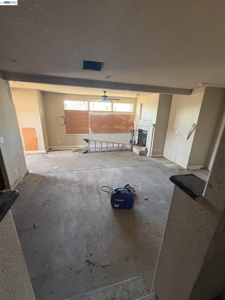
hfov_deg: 85.7
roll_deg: -2.7
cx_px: 112
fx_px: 121
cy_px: 150
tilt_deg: -15.7
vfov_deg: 102.1
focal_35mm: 14
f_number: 2.2
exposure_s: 1/60
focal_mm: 2.22
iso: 320
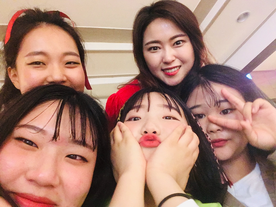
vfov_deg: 45.4
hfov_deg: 58.4
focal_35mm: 31
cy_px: 104
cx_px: 138
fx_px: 247
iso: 400
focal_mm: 2.15
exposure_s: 1/20
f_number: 2.4
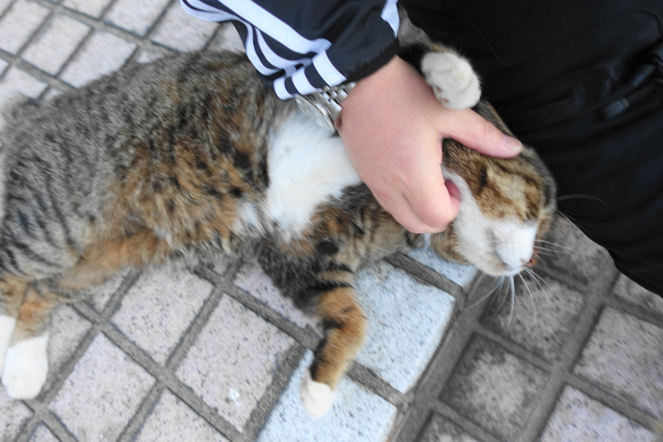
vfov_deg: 53.1
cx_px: 332
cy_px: 221
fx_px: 442
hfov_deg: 73.7
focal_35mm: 24
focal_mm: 8.8
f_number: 1.8
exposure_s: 1/30
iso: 200
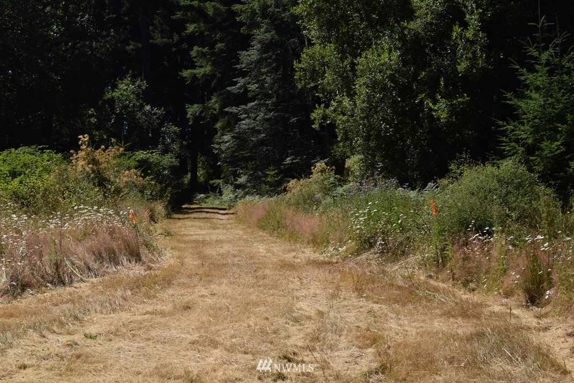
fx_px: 1331
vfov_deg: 16.4
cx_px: 286
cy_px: 192
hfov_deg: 24.3
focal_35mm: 84
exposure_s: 1/200
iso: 100
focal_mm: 55
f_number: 13
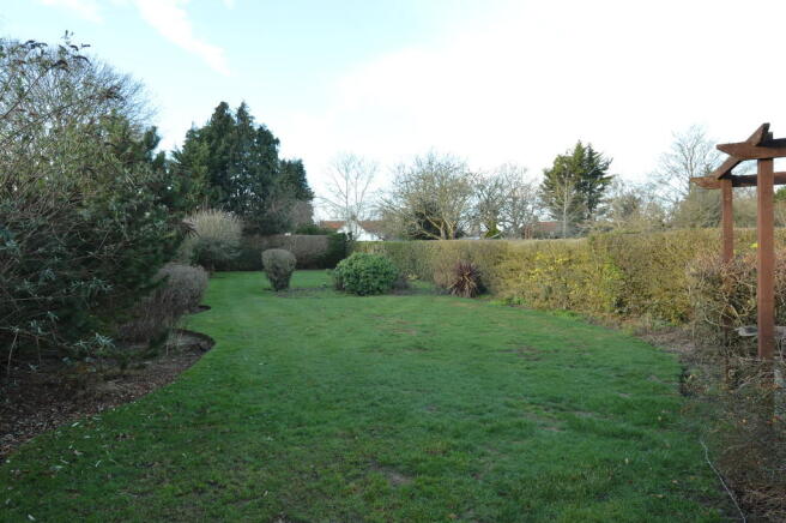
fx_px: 425
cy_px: 262
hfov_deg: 85.5
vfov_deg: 63.1
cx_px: 393
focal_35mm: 20
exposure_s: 1/60
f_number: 7.1
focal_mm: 13
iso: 200
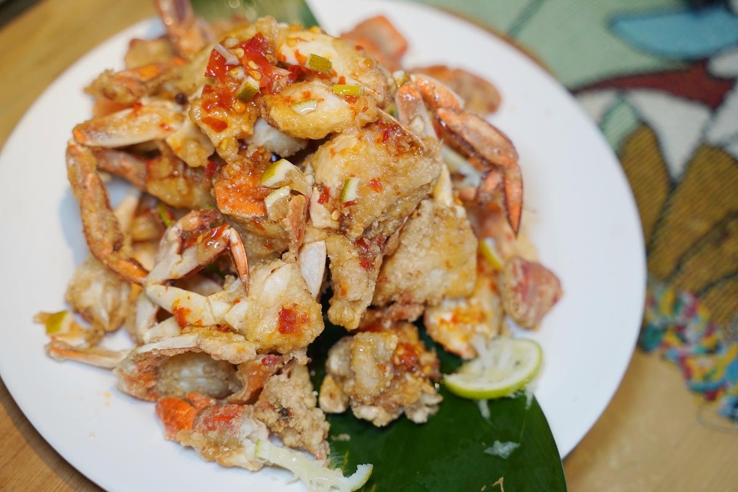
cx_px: 369
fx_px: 1537
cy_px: 246
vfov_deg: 18.2
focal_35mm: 75
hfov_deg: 27.0
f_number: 4
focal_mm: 75
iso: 800
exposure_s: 1/160
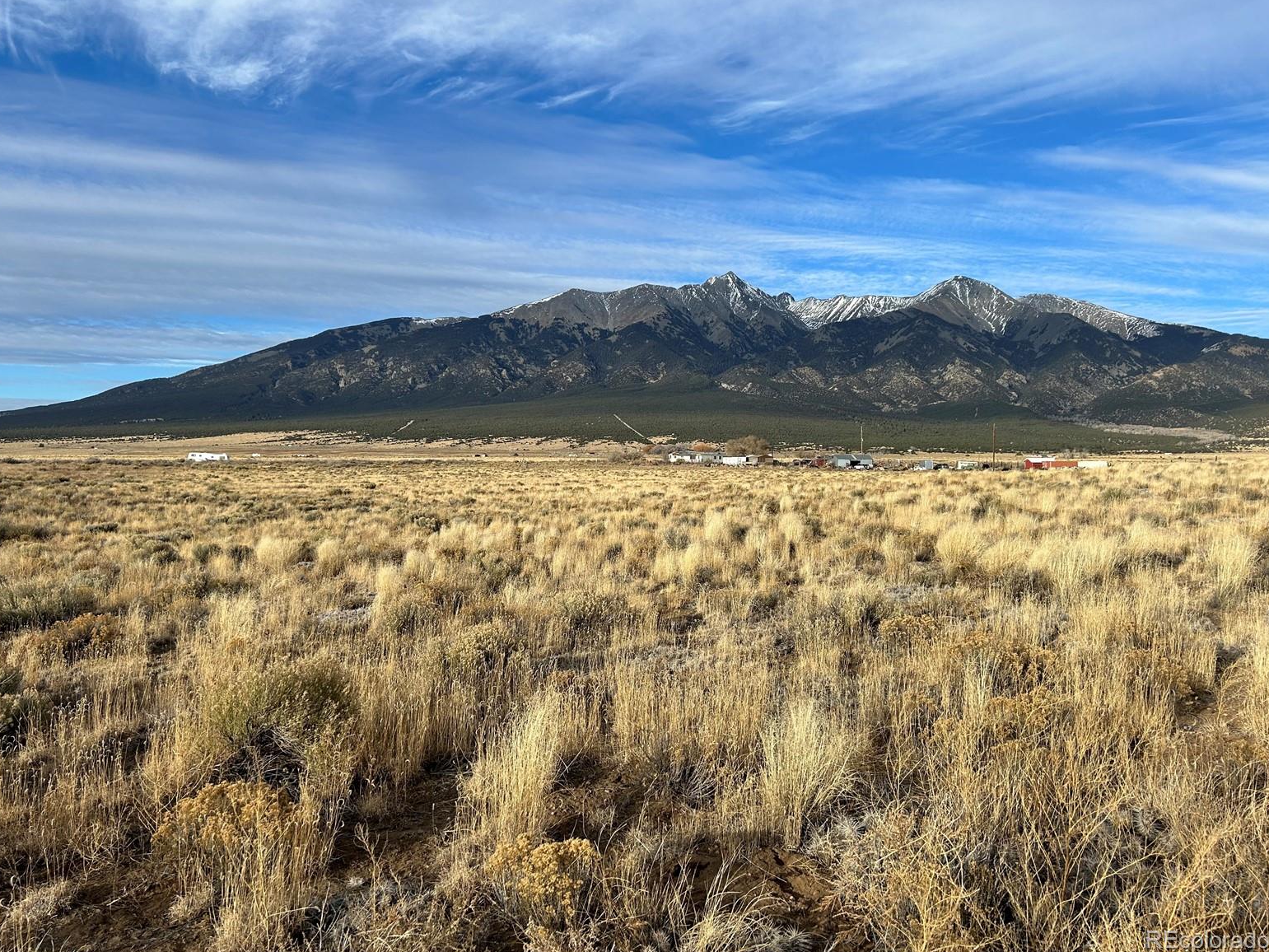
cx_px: 621
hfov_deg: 65.3
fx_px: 990
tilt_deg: +0.4
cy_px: 463
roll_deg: -1.0
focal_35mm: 27
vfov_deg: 51.4
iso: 50
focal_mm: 5.7
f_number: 1.5
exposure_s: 1/2994
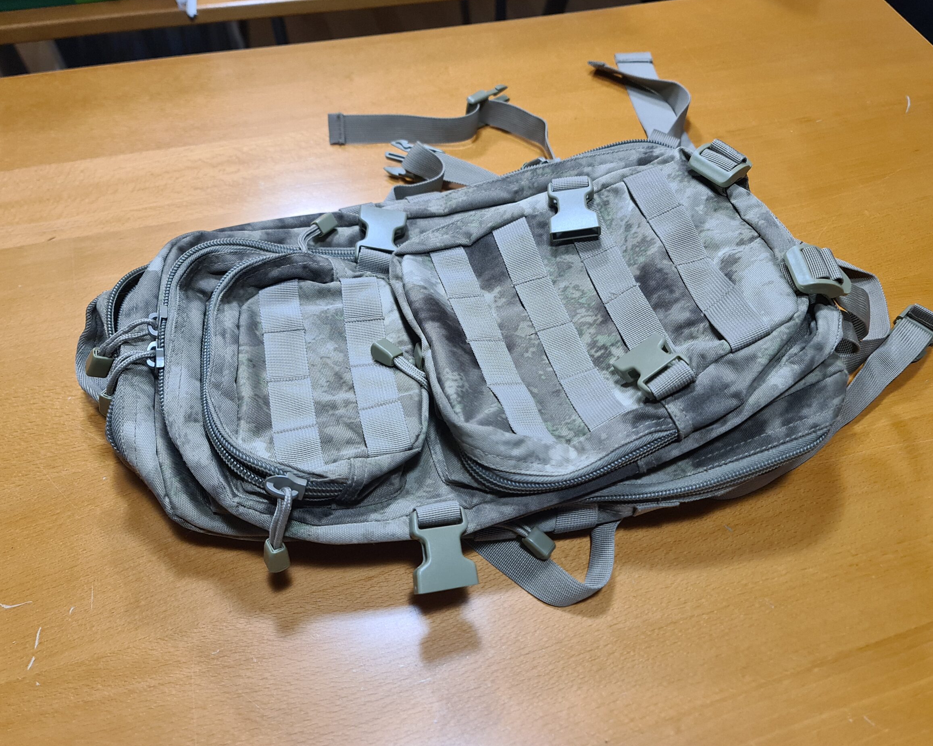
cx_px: 490
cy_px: 363
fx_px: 746
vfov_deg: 53.2
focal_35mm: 27
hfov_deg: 64.0
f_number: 1.8
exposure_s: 1/100
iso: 500
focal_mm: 7
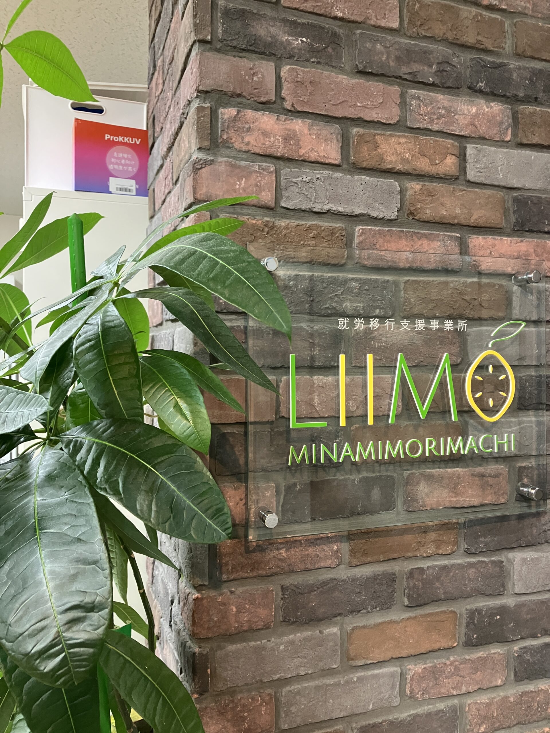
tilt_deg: -0.6
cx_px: 275
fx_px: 593
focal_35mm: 28
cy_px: 366
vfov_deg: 63.4
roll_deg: +0.2
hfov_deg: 49.7
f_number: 1.8
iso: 250
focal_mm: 3.99
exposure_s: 1/60
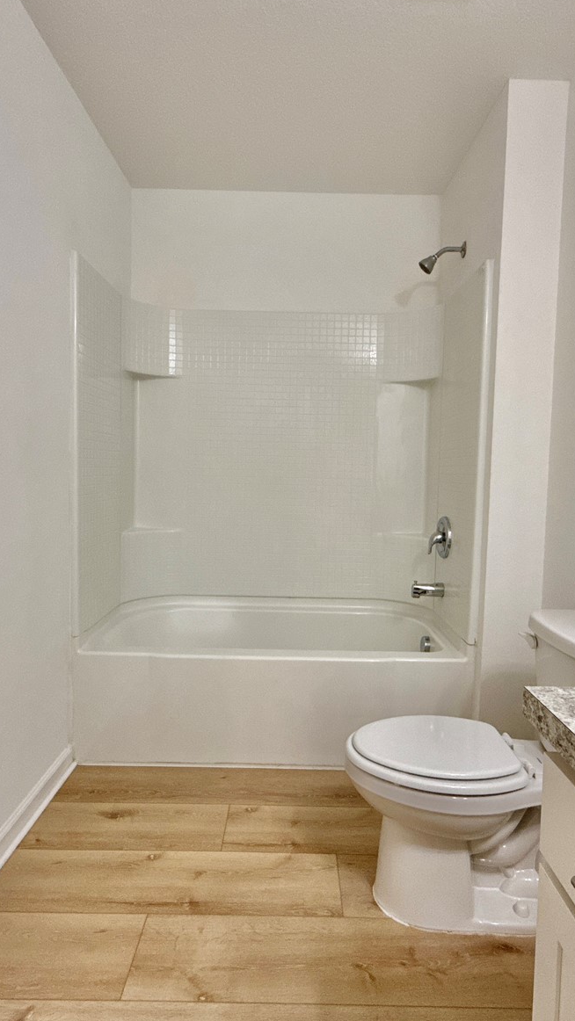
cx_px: 292
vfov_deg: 83.8
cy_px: 500
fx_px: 569
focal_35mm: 21
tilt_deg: -4.5
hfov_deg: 53.6
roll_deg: -1.6
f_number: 2.2
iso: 320
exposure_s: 1/120
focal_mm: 2.22
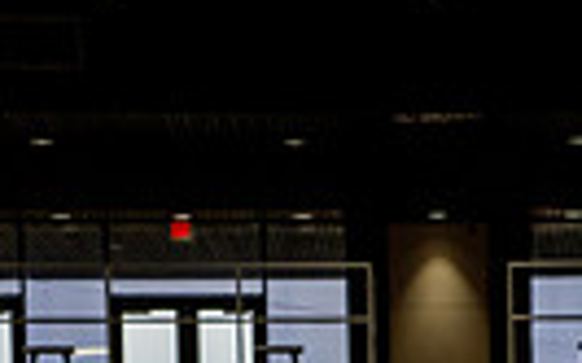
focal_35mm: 200
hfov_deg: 10.4
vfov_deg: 6.2
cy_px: 962
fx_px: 3171
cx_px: 538
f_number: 7.1
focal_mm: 58
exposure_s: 1/320
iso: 800
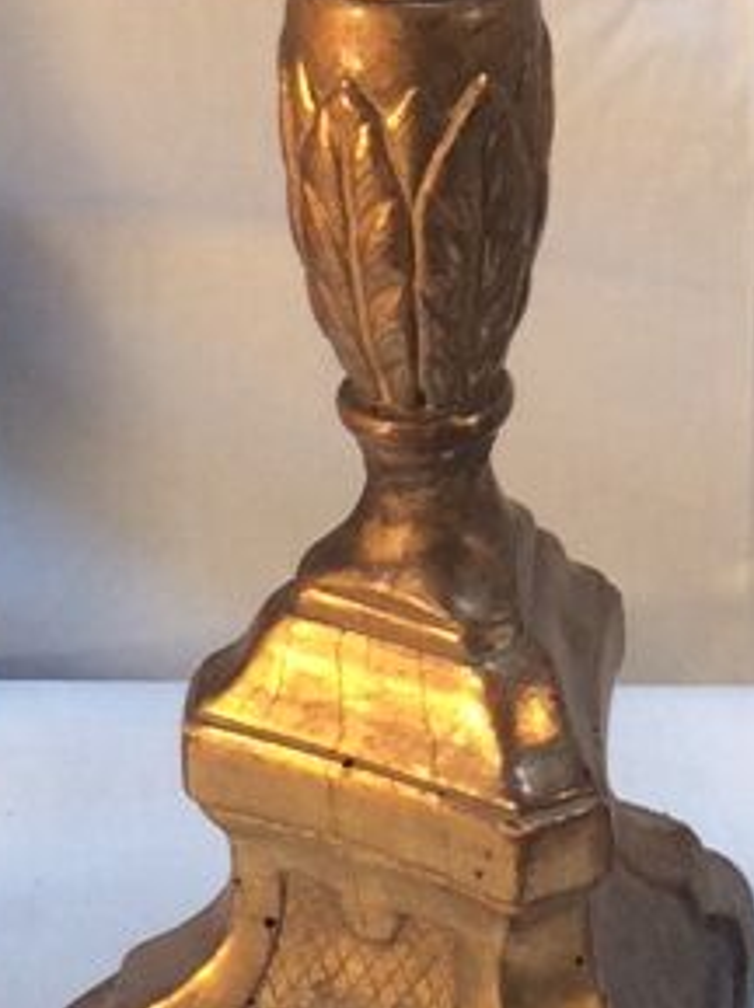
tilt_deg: -15.6
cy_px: -774
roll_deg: +2.1
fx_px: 4774
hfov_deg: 9.0
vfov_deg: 11.3
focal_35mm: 164
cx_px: 803
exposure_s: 1/50
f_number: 2.2
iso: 50
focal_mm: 4.15
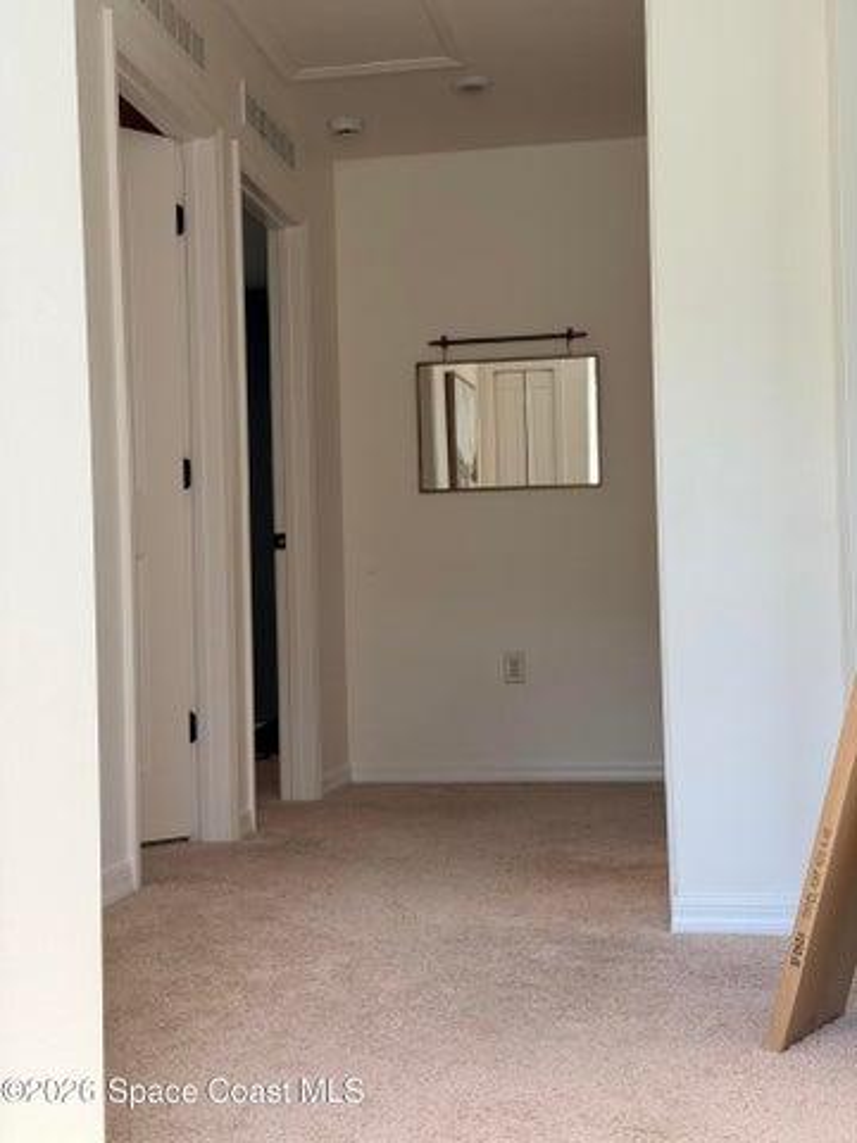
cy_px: 572
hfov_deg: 30.3
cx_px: 428
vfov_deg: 39.7
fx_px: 1584
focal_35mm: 48
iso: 64
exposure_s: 1/151
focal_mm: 6.76
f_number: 1.78
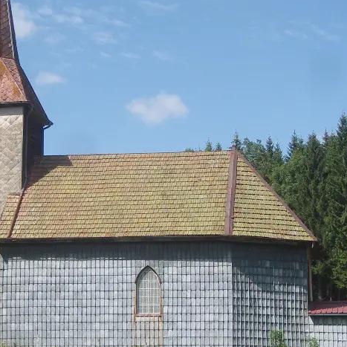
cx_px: 94
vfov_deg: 14.3
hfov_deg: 14.2
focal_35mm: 122
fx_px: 1384
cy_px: 165
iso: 100
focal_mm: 13.6
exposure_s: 1/125
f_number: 9.5
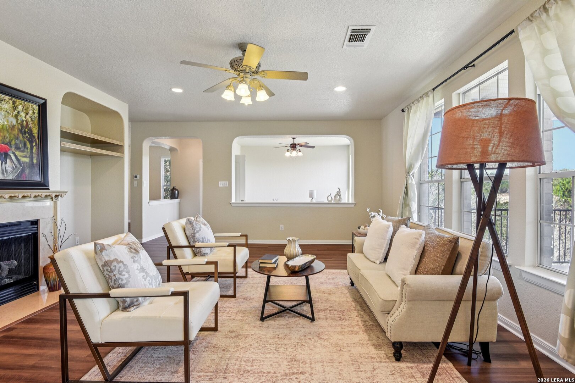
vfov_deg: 70.4
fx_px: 272
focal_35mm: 17
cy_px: 192
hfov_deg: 93.3
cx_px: 288
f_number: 8
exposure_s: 1/15
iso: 800
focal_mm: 17
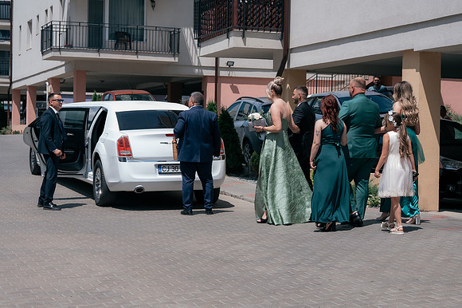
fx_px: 1090
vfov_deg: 16.1
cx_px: 231
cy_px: 154
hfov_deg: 23.9
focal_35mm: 85
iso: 320
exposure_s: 1/500
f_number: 9
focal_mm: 85
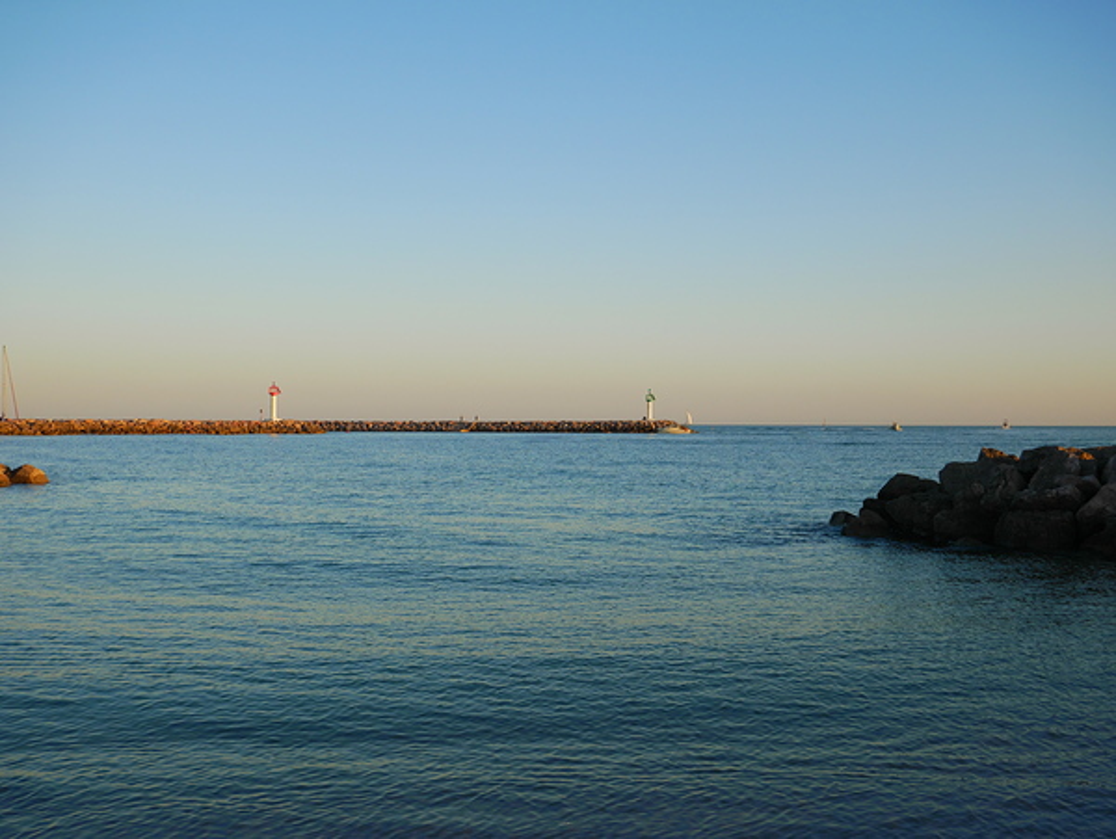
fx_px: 1420
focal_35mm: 44
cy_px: 420
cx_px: 558
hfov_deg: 42.9
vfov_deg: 32.9
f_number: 6.3
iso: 200
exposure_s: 1/400
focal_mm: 22
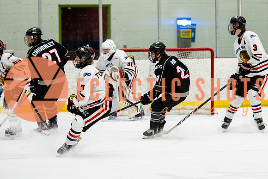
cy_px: 68
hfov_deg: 7.4
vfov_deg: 4.9
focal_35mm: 280
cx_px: 167
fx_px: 2082
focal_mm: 150
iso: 1600
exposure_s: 1/640
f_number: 2.8
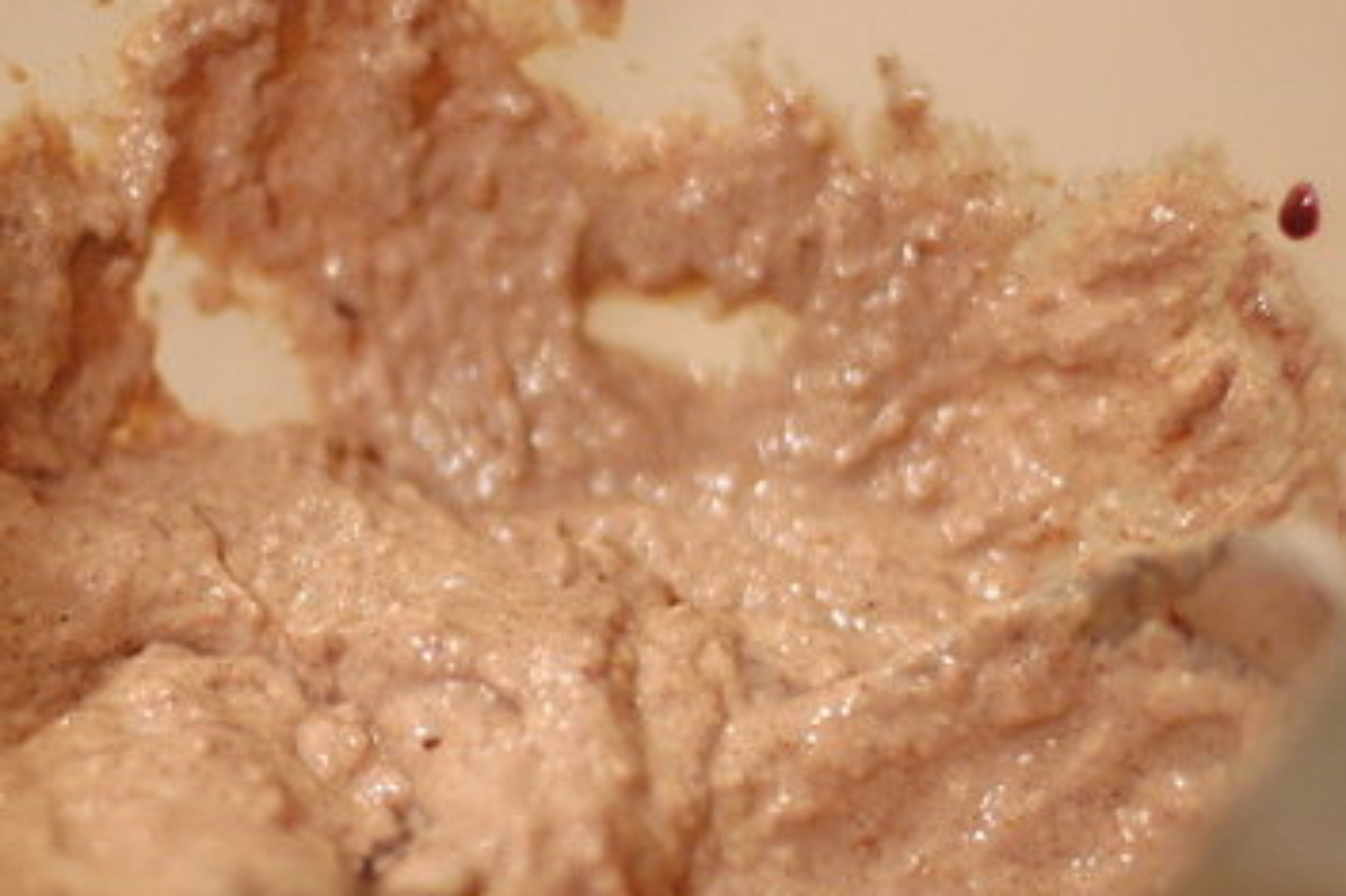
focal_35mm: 117
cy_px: 507
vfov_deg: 11.7
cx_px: 370
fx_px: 4372
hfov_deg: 17.4
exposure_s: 1/160
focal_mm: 50
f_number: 1.4
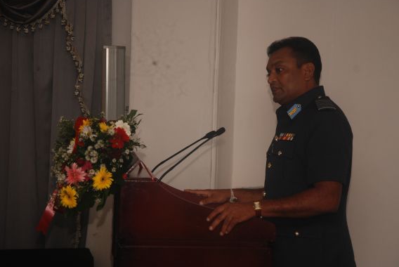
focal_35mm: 111
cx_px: 205
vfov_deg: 12.4
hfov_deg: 18.4
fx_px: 1231
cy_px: 132
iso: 320
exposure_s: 1/100
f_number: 5.6
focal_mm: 70
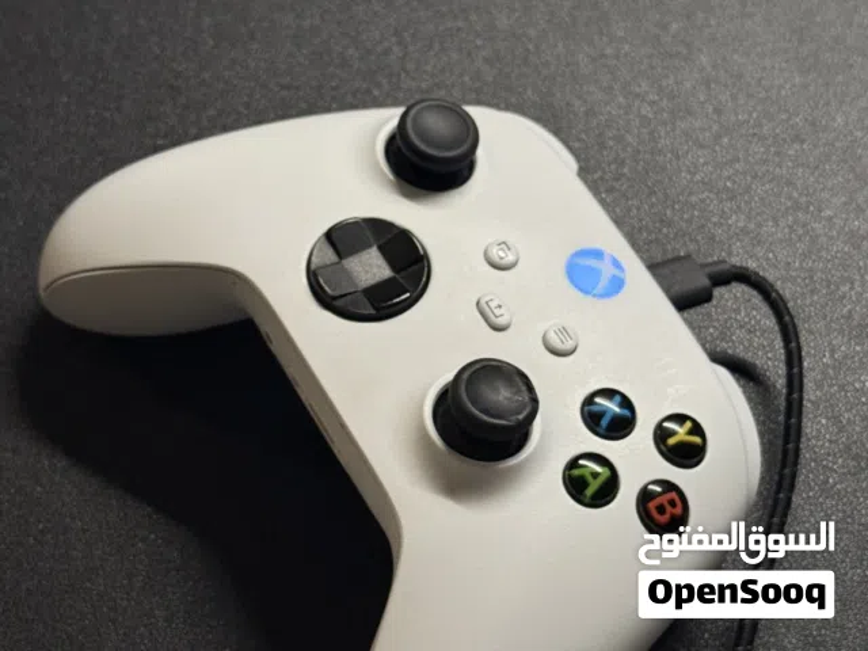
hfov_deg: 39.7
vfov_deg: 30.3
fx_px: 1204
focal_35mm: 48
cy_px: 326
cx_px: 434
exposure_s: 1/50
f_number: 1.78
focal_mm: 6.76
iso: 200
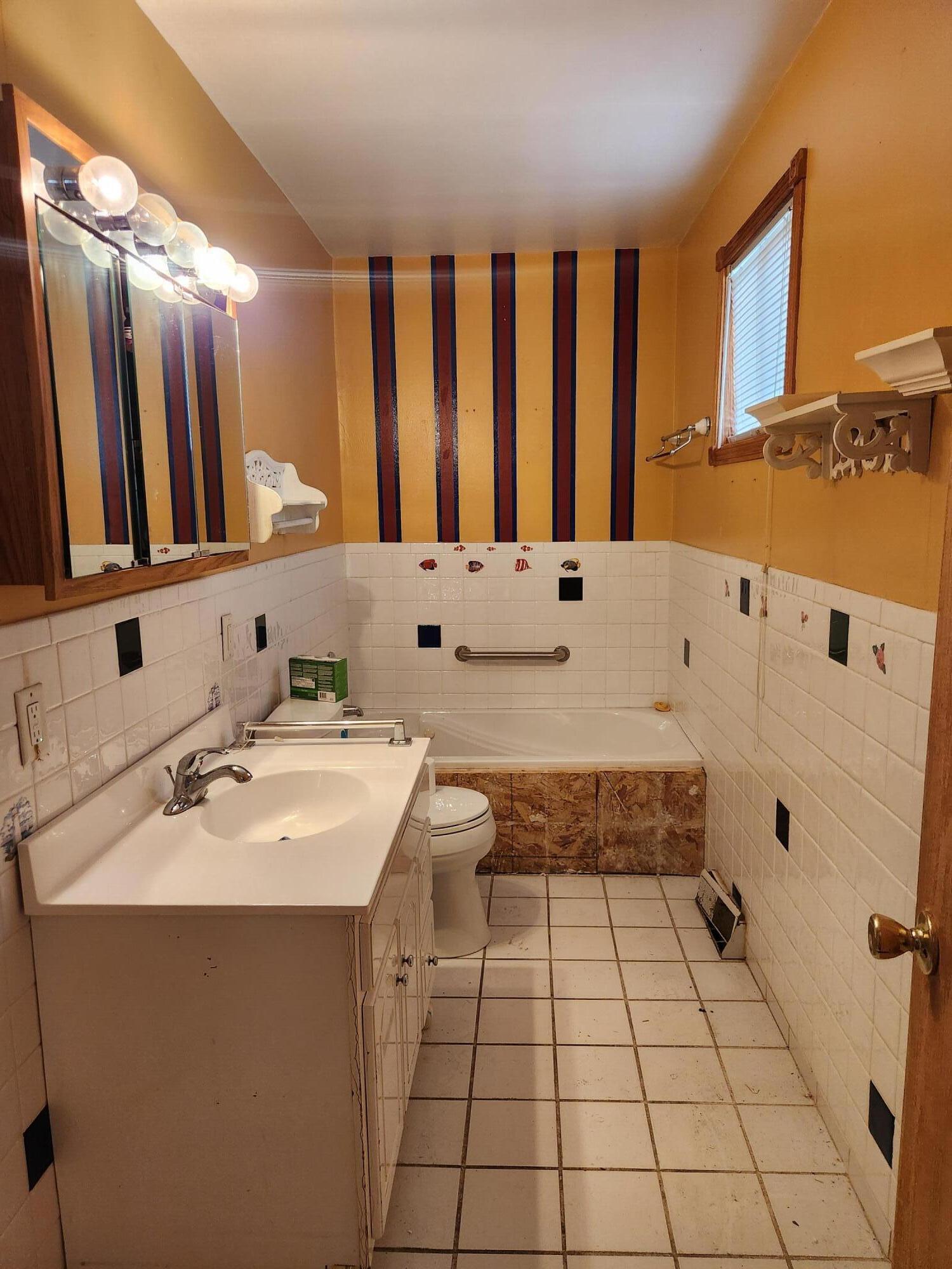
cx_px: 476
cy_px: 634
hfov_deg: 58.9
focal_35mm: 23
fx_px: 843
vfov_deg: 73.9
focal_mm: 5.4
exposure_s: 1/120
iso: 400
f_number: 1.8
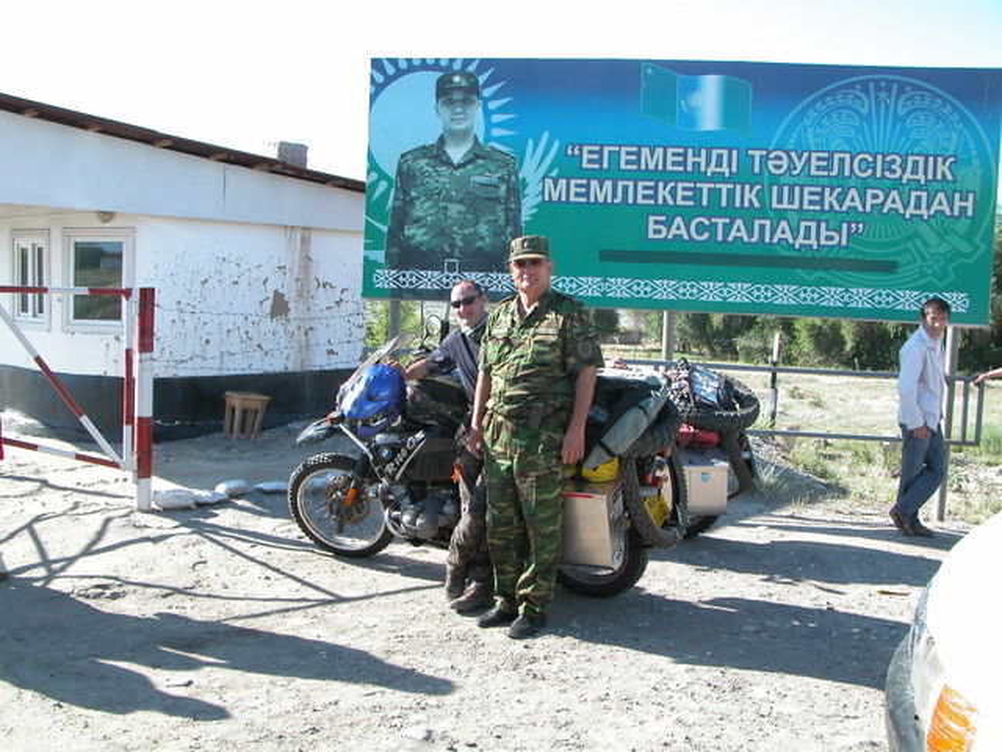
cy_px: 376
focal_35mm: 35
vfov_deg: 40.7
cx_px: 501
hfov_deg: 52.6
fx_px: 1013
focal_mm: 8.9
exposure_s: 1/149
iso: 100
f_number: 5
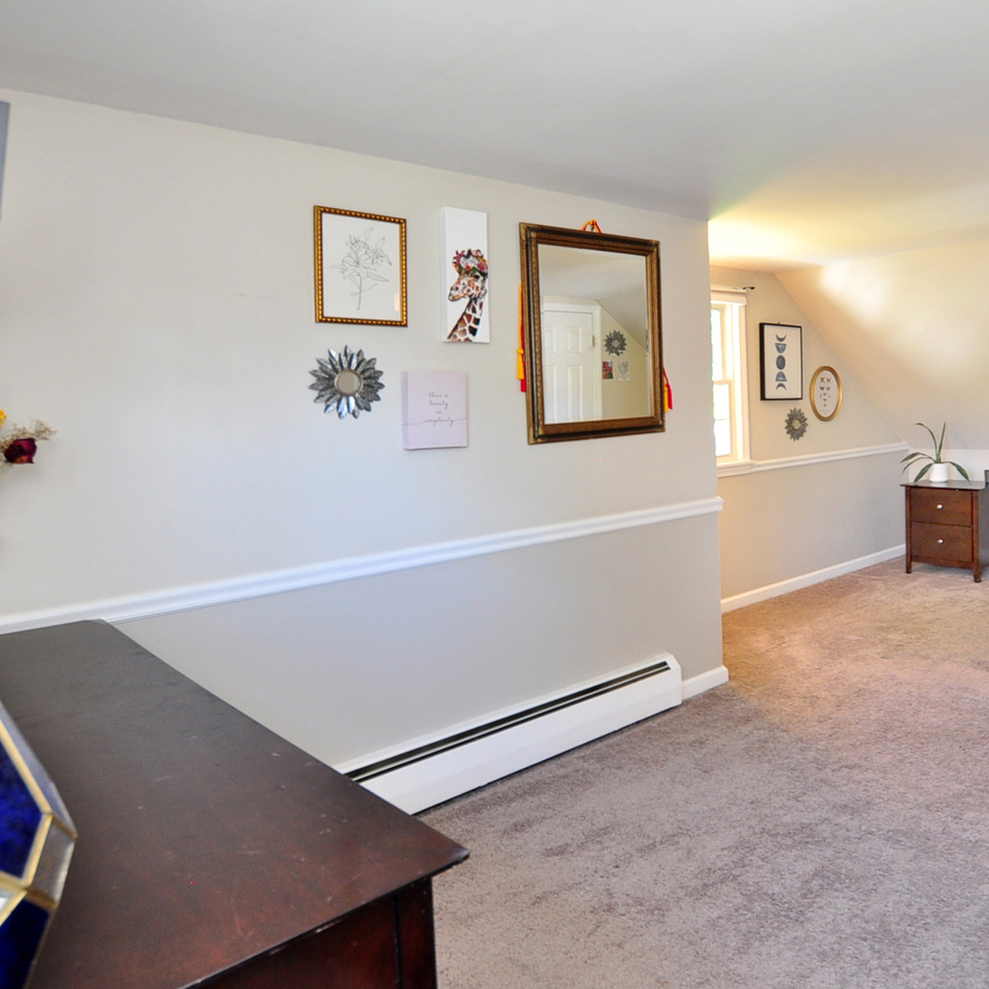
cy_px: 495
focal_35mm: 23
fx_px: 743
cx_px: 709
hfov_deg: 64.3
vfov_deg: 67.3
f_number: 4.5
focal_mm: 10
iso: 320
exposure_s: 1/15
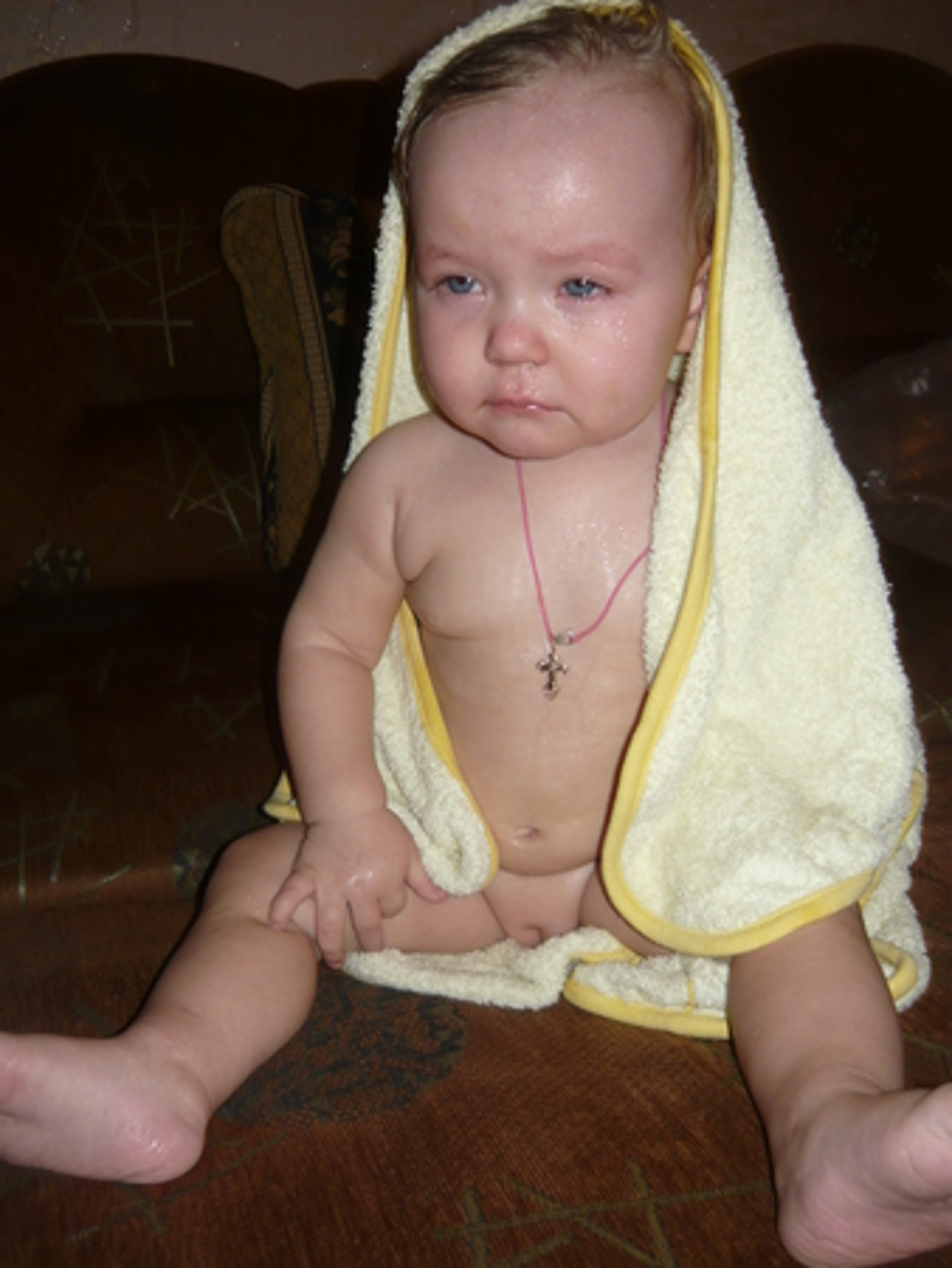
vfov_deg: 55.3
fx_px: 1209
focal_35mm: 33
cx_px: 476
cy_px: 634
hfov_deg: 43.0
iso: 100
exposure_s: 1/30
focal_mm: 5.5
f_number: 2.8
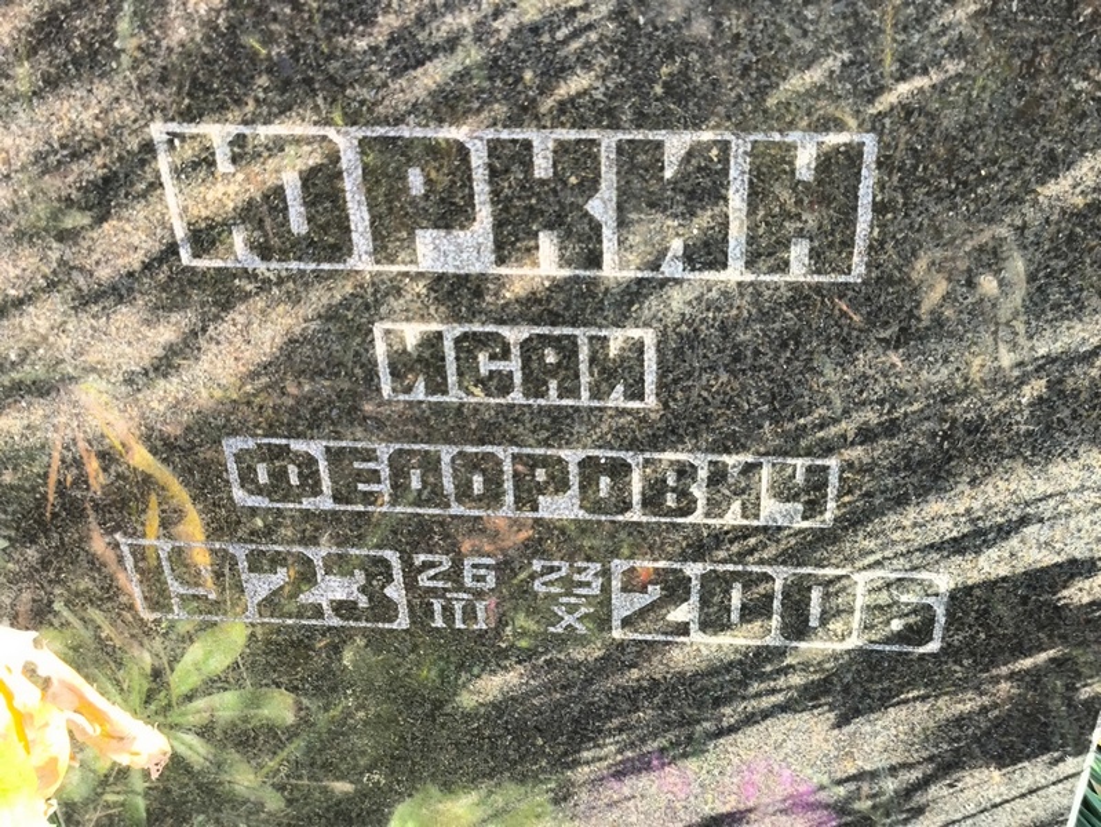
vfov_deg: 29.1
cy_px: 414
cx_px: 550
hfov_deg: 38.2
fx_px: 1591
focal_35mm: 50
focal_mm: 4.71
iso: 100
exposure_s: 1/120
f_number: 1.7
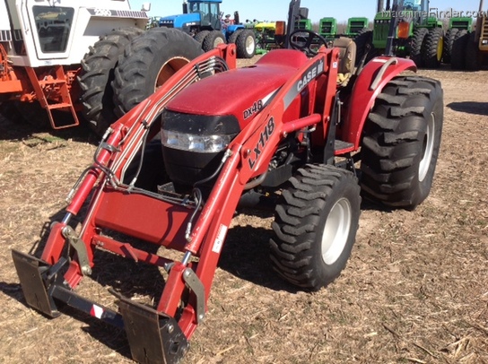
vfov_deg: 40.6
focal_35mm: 35
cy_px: 182
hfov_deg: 52.7
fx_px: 493
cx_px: 244
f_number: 2.4
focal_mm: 4.28
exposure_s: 1/1209
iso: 50
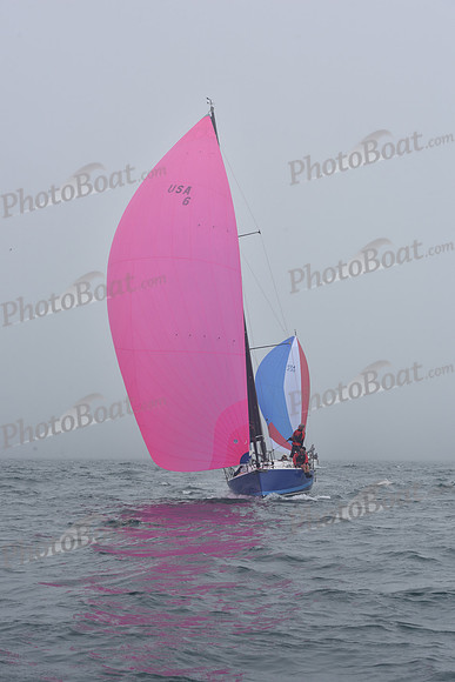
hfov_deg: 19.5
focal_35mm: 70
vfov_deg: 28.8
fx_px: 1326
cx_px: 228
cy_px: 341
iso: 250
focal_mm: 70
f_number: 10
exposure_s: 1/800
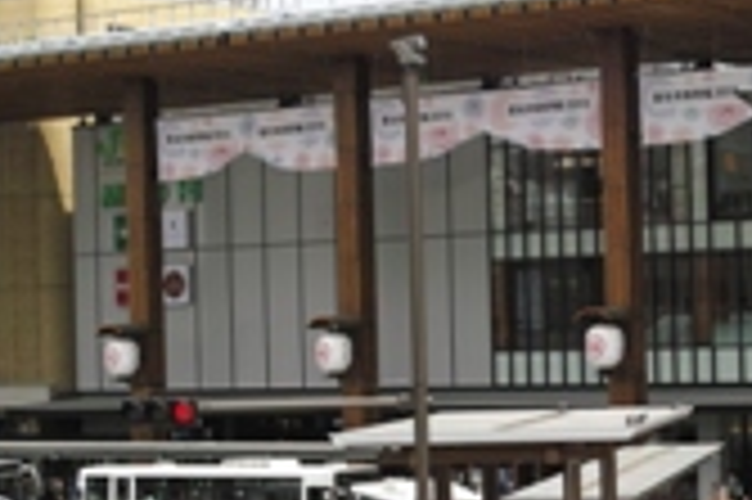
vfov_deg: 11.3
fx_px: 2525
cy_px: 250
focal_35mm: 121
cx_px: 626
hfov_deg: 16.8
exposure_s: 1/400
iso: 200
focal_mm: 30
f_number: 7.1
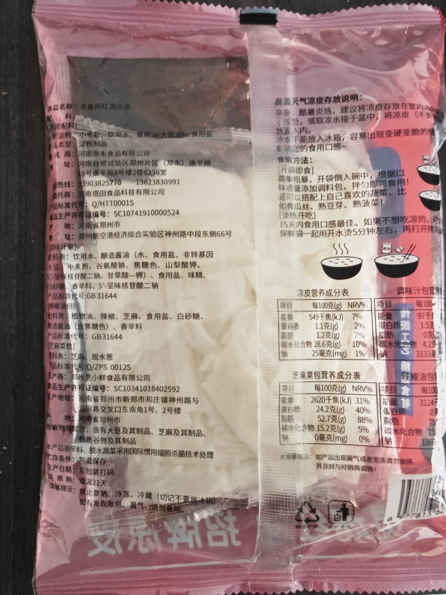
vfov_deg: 73.9
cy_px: 298
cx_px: 223
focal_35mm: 23
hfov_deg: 58.9
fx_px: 395
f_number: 1.8
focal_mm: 2.03
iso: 250
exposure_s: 1/33.3
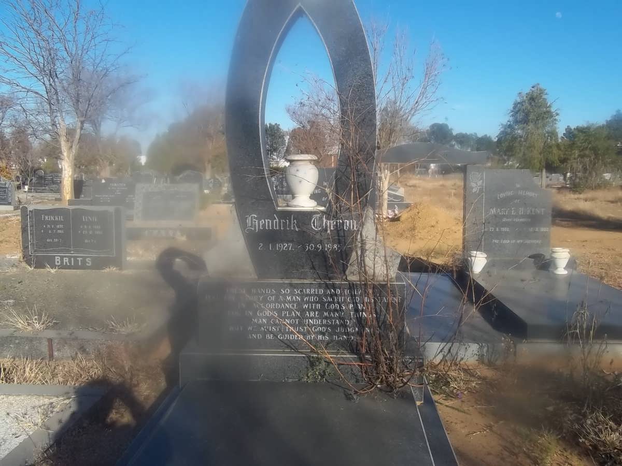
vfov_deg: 44.2
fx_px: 575
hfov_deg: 56.8
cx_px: 311
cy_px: 233
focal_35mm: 32
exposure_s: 1/400
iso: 80
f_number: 5.5
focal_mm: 5.7
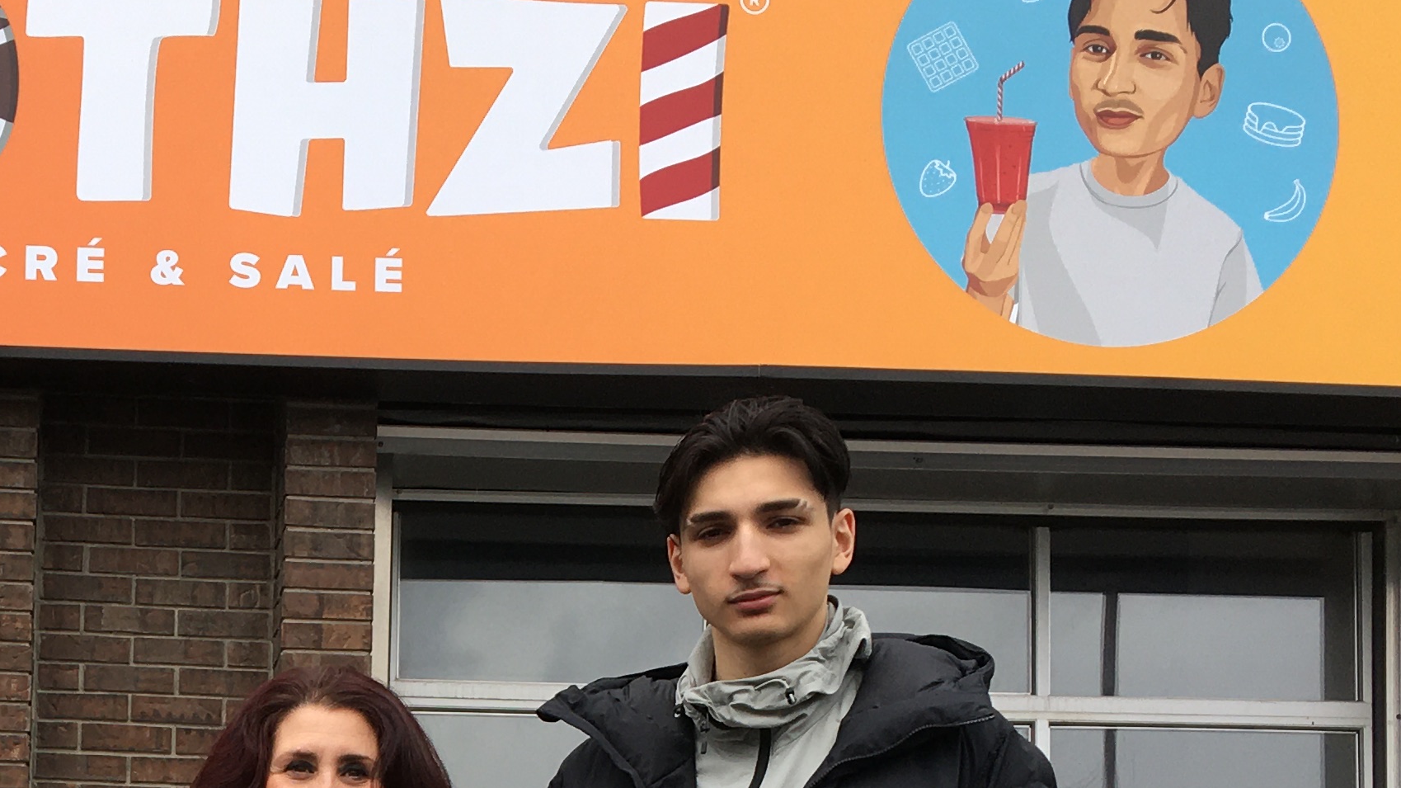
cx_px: 157
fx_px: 2786
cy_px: 1109
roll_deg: +0.5
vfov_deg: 15.1
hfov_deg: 27.3
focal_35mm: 75
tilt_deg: +5.0
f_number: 2.2
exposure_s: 1/296
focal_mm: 4.15
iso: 25
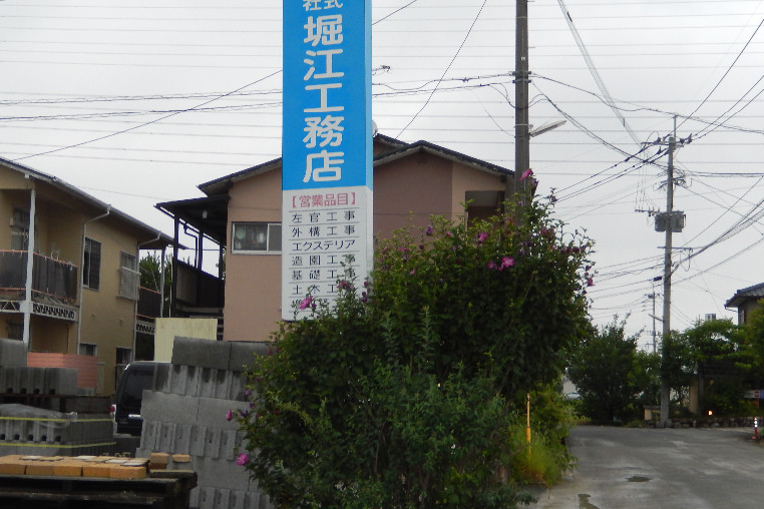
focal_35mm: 59
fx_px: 1252
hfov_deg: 33.9
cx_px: 315
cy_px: 273
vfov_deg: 23.0
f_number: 4.3
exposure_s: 1/160
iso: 180
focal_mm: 8.1
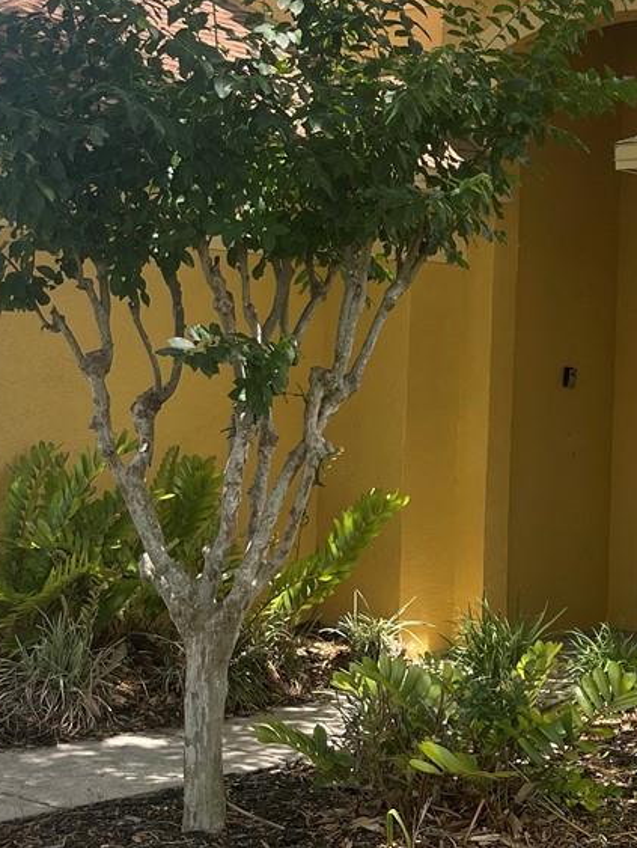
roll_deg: -2.5
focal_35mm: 71
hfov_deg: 20.4
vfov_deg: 27.3
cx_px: 556
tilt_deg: +1.9
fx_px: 1740
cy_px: 355
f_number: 1.6
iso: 32
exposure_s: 1/1252
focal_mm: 5.1
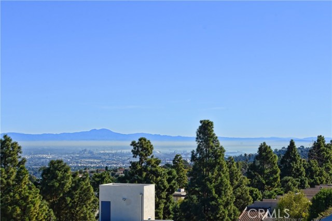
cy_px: 110
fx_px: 719
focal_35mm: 78
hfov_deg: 26.0
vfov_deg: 17.5
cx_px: 166
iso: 250
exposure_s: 1/250
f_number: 14
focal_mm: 52
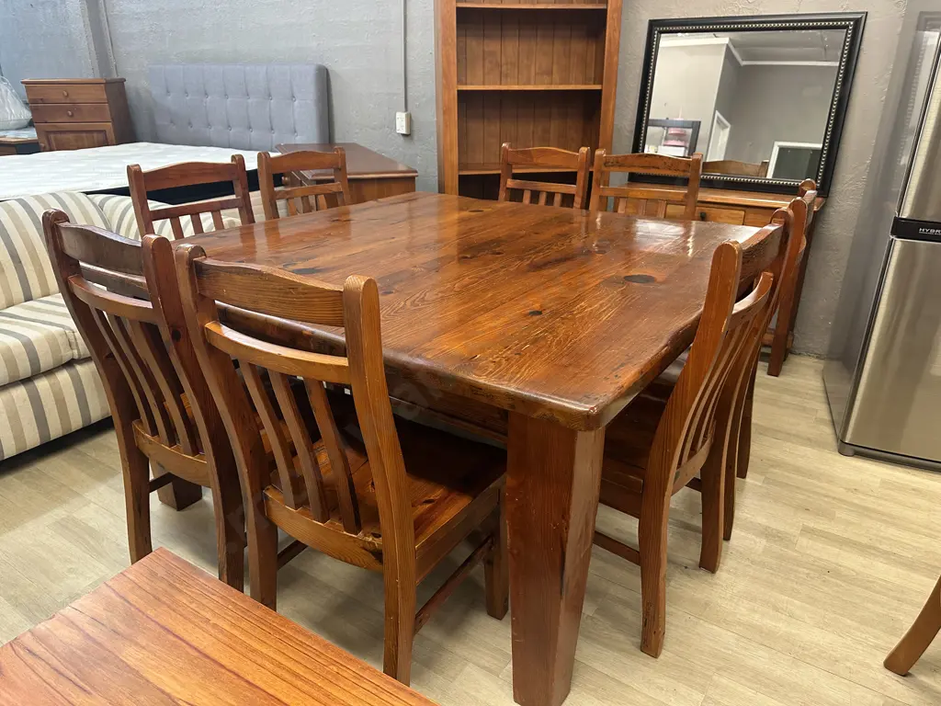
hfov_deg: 71.6
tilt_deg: -22.3
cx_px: 470
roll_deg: -0.1
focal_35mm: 24
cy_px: 353
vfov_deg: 56.8
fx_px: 652
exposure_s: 1/50
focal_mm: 6.86
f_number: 1.78
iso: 200
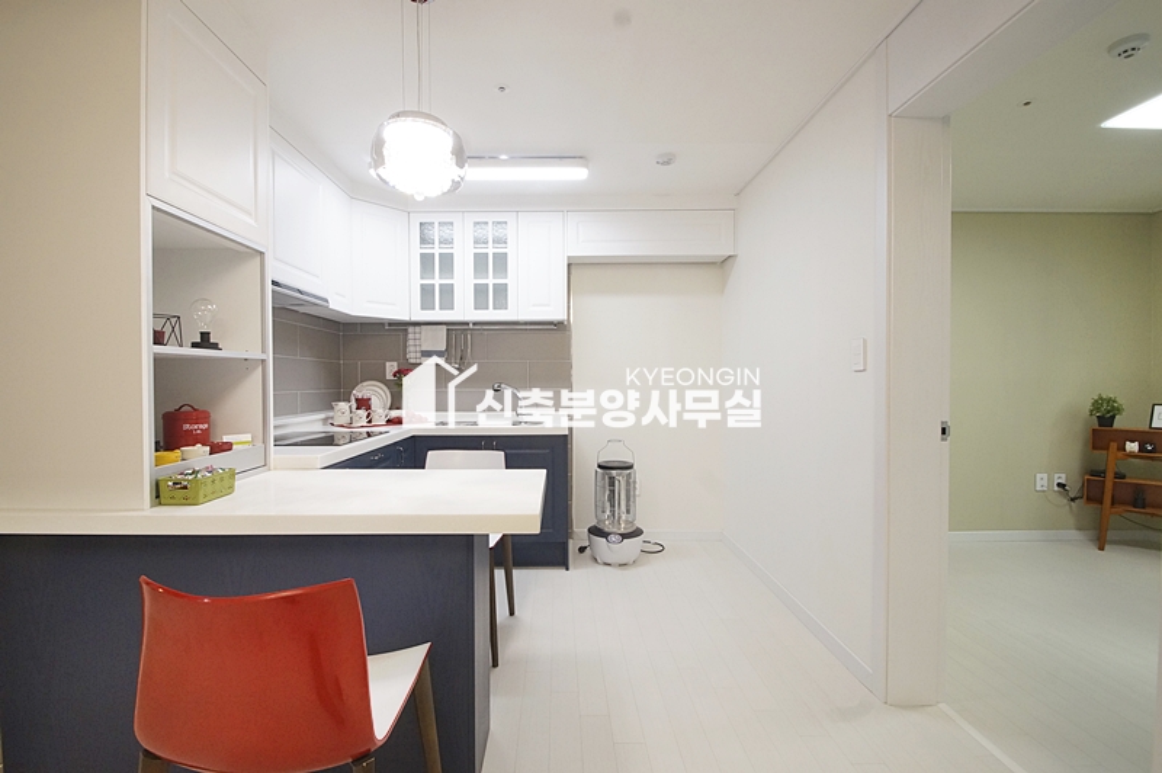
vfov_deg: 77.2
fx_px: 484
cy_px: 386
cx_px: 581
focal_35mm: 15
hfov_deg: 100.4
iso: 800
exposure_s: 1/30
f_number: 9
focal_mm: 10
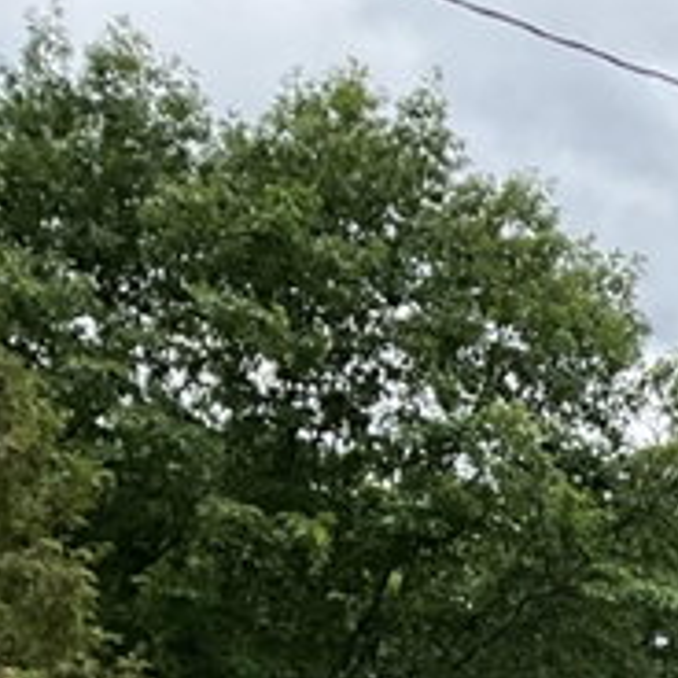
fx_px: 3169
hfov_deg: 9.9
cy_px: 1220
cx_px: 1872
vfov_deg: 11.4
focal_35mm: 143
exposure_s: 1/842
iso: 25
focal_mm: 3
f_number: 1.8
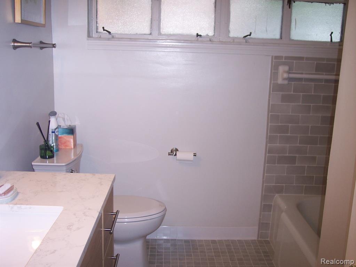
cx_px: 178
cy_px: 134
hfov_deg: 47.8
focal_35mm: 39
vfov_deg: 36.8
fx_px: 401
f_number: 2.8
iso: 100
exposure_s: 1/60
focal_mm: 8
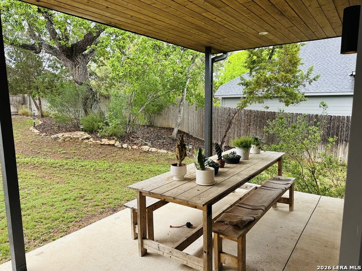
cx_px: 181
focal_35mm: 24
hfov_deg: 71.6
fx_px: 251
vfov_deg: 56.8
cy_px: 136
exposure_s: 1/203
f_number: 1.78
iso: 64
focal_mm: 6.86
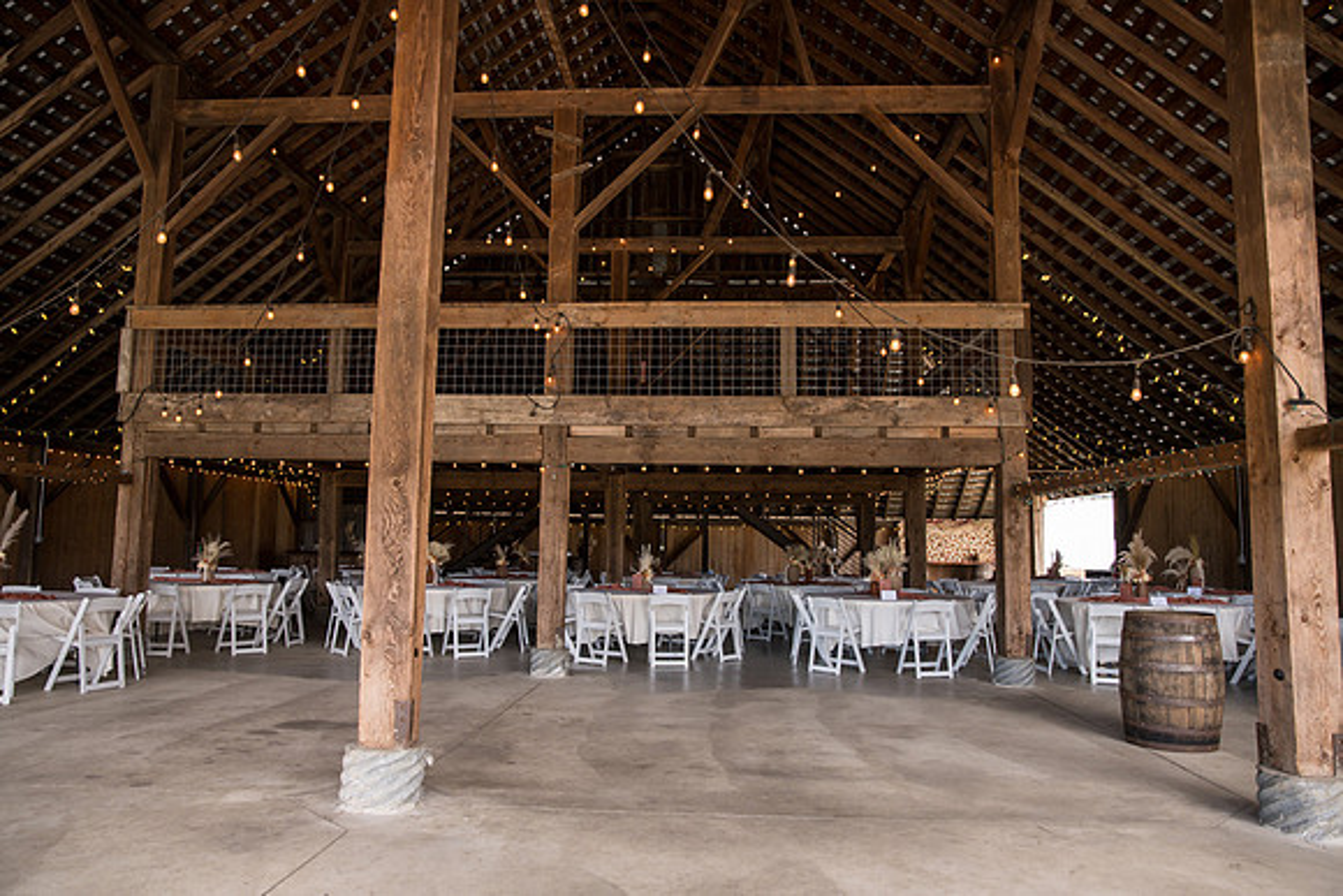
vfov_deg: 53.2
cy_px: 448
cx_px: 672
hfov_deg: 73.7
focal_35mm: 24
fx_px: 896
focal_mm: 24
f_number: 4
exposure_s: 1/320
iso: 320
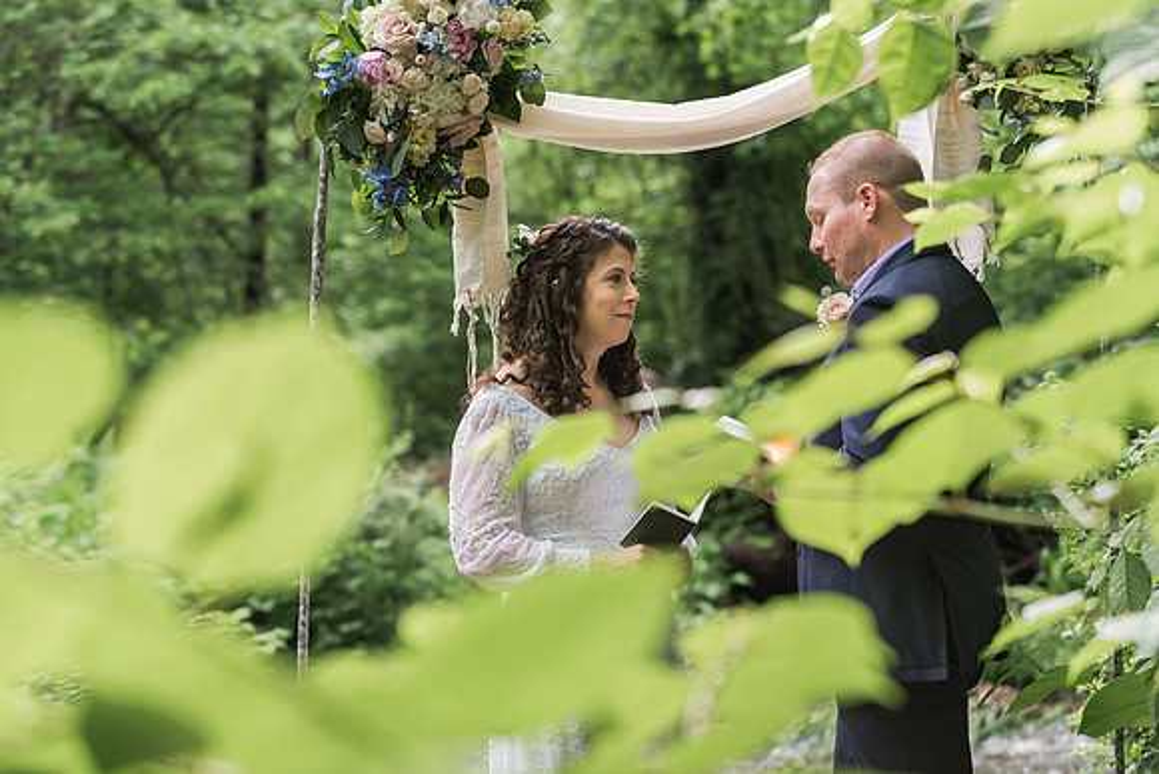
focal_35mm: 84
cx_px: 580
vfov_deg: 16.3
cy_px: 370
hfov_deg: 24.3
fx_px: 2696
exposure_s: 1/320
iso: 500
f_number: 3.5
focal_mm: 80
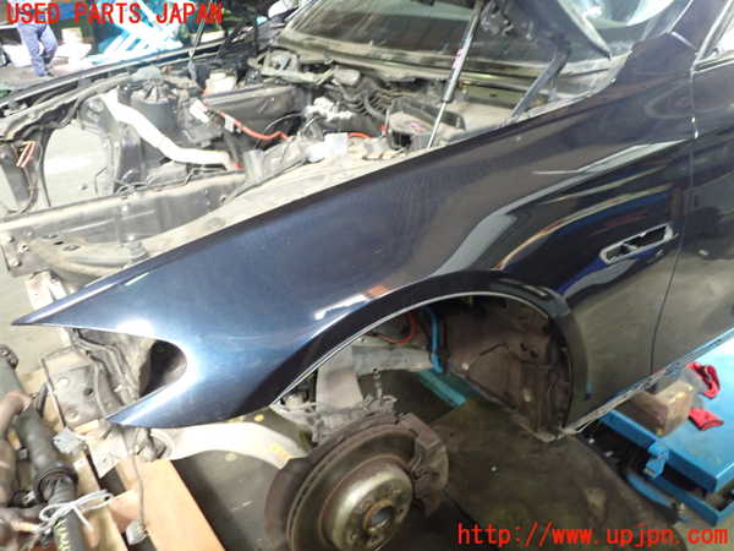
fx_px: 636
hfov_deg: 60.0
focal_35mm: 30
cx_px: 367
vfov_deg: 46.8
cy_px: 276
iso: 800
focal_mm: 5.4
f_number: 2.3
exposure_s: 1/30
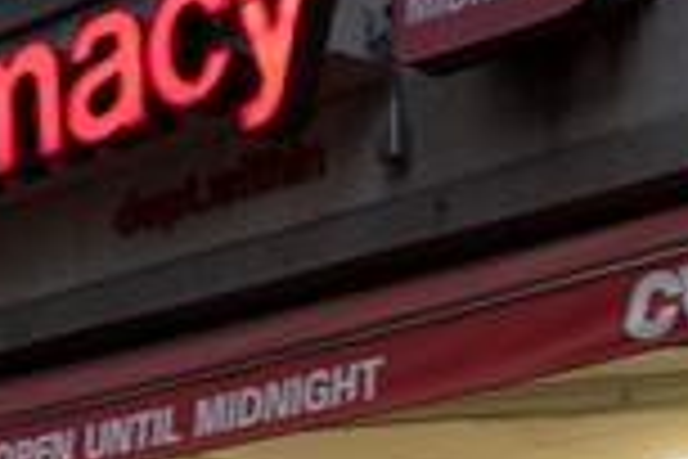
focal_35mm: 119
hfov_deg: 16.9
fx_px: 2274
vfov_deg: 10.9
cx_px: 630
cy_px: 763
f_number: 5.6
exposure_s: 1/30
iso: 1600
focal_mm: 28
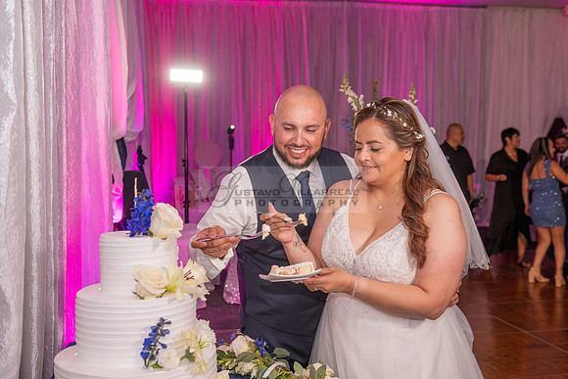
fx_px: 631
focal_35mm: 40
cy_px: 190
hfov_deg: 48.4
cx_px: 284
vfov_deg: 33.4
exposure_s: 1/200
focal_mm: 40
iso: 1600
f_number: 4.5
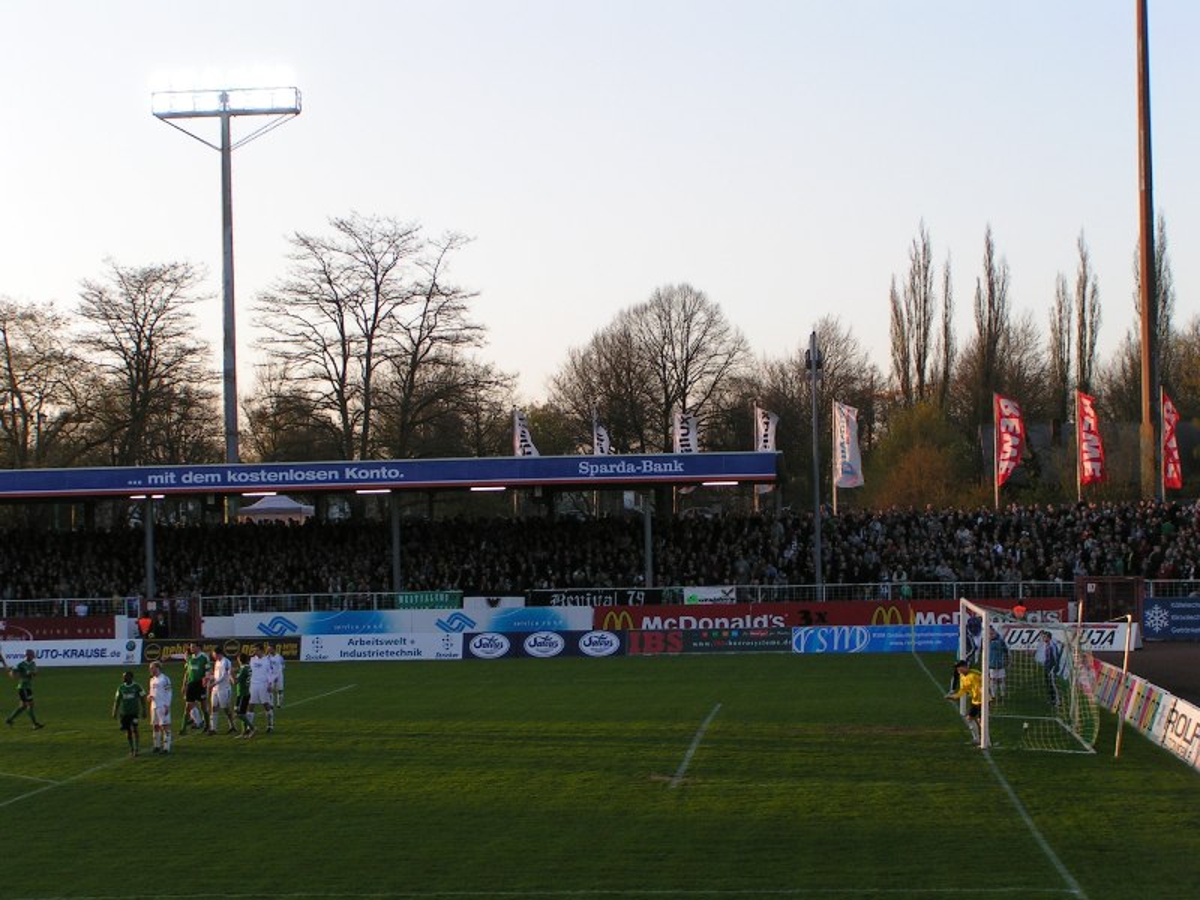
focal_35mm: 68
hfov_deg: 28.6
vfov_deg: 21.6
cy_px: 450
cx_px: 600
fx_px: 2357
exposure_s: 1/100
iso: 50
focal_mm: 10.5
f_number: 5.6
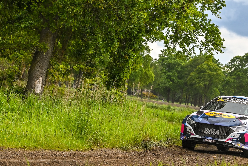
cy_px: 47
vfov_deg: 6.4
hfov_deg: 9.5
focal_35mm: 216
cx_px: 174
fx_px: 1488
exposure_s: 1/1600
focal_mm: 96
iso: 400
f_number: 5.6
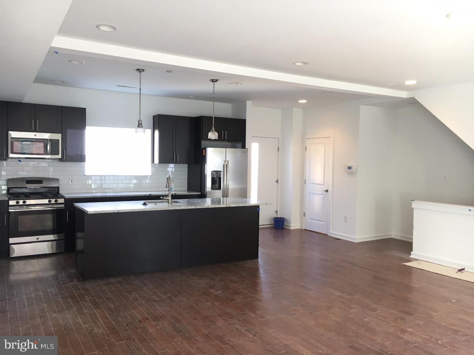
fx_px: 397
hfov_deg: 61.7
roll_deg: -0.7
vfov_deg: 48.2
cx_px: 237
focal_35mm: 29
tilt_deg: -1.5
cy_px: 178
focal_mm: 4.15
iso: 64
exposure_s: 1/30
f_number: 2.2
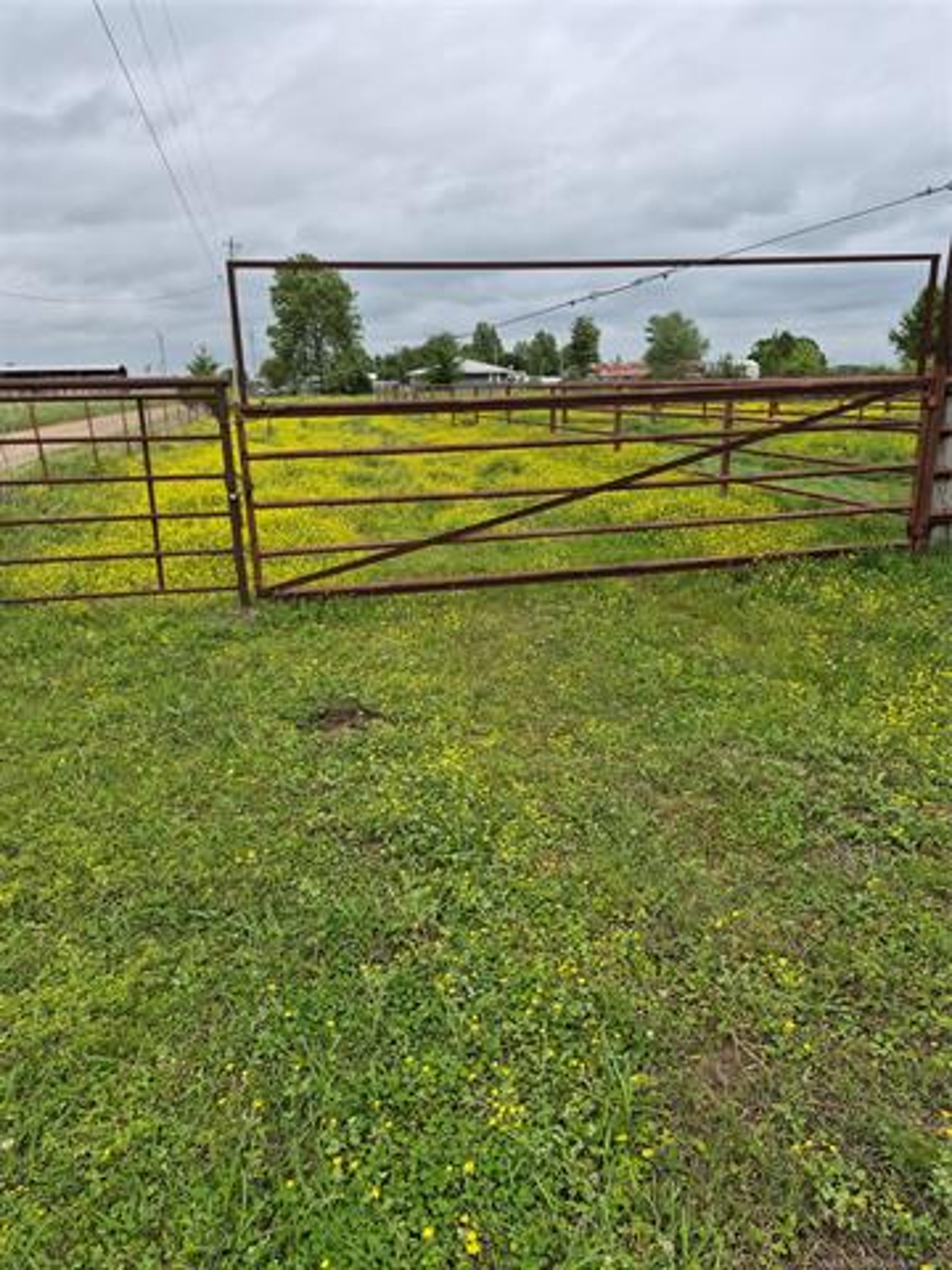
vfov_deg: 73.9
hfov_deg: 58.9
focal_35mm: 23
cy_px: 635
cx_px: 476
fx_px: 843
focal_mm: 5.4
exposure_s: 1/5840
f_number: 1.8
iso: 80
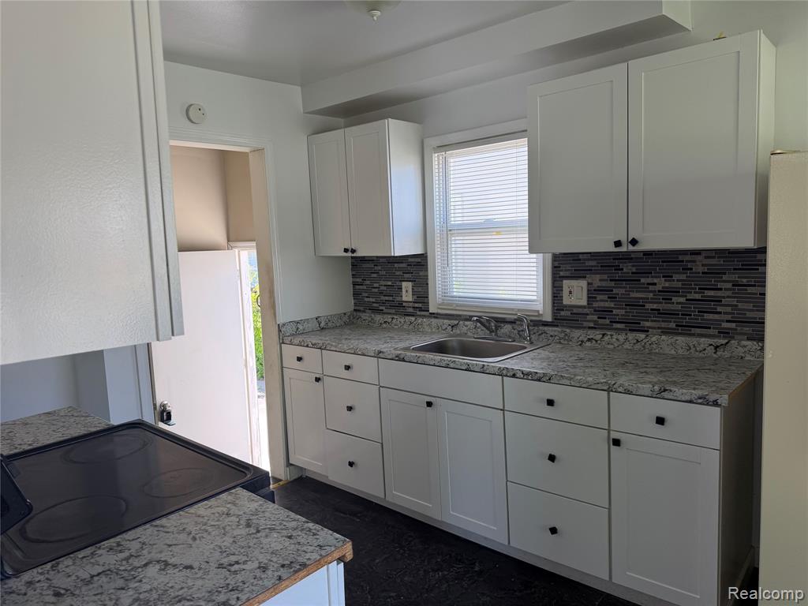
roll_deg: +1.9
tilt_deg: -6.3
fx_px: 560
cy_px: 303
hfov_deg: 71.6
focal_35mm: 24
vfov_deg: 56.8
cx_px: 404
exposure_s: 1/221
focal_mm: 6.76
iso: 80
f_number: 1.78
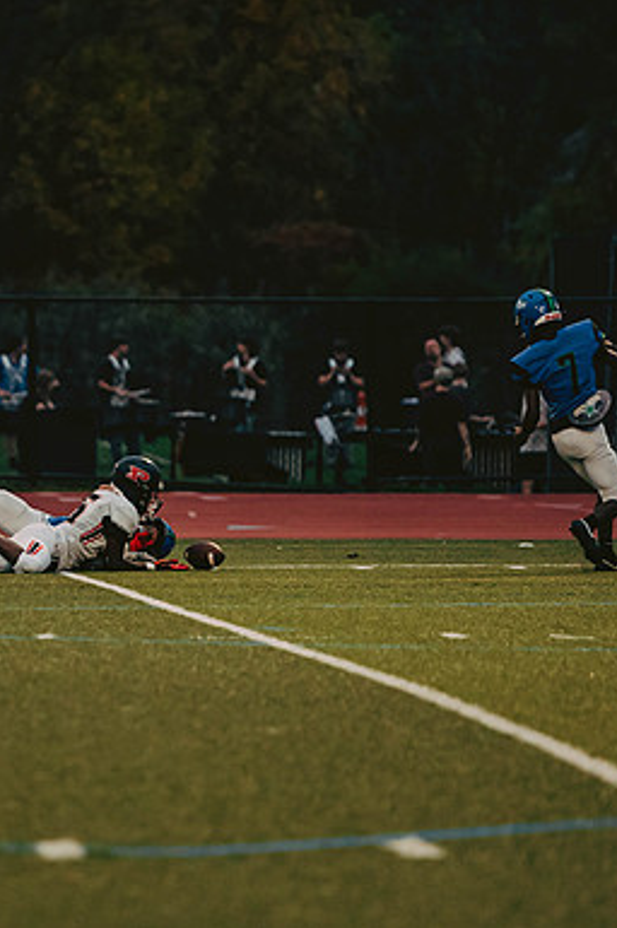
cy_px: 467
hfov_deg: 3.6
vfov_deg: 5.4
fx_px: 9812
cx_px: 90
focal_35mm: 381
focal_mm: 195
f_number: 2.8
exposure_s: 1/1250
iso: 2000
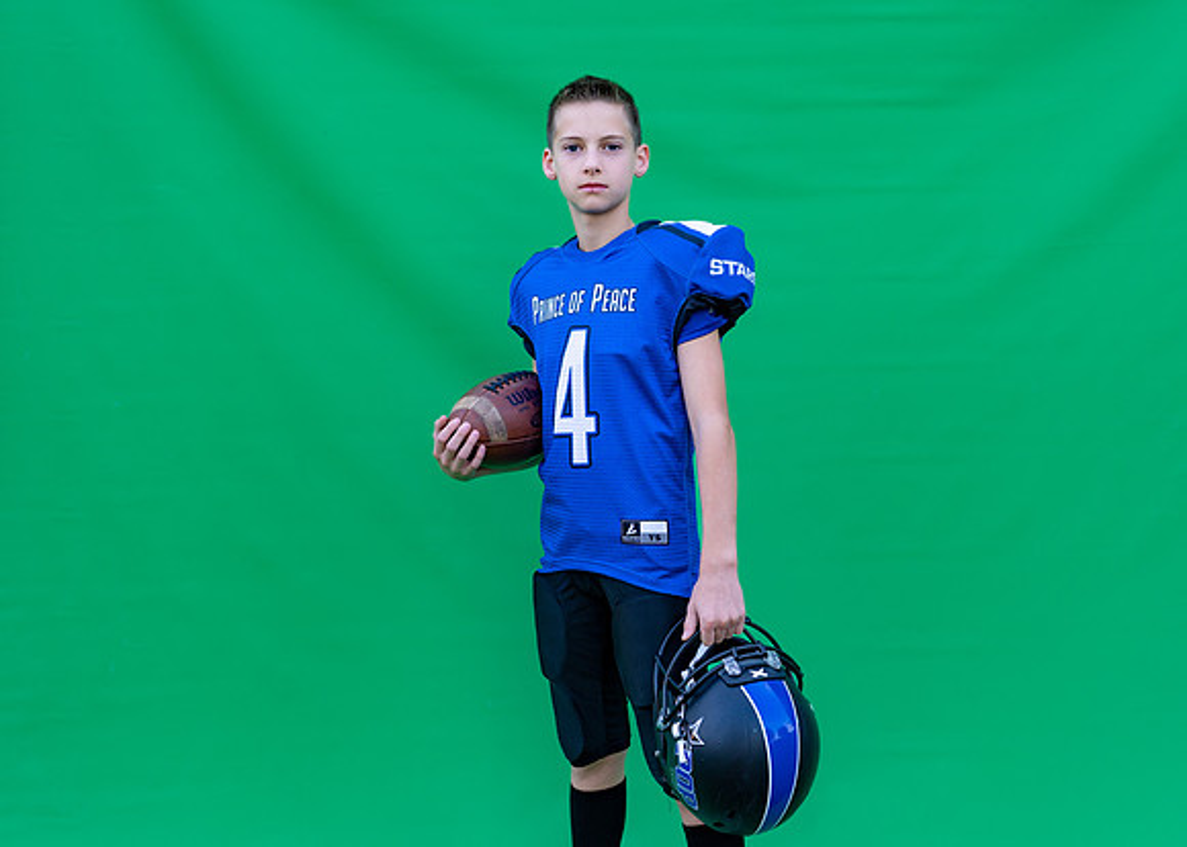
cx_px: 629
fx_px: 1880
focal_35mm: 56
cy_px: 419
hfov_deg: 35.0
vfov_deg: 25.4
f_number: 2.8
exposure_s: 1/400
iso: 160
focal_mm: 50
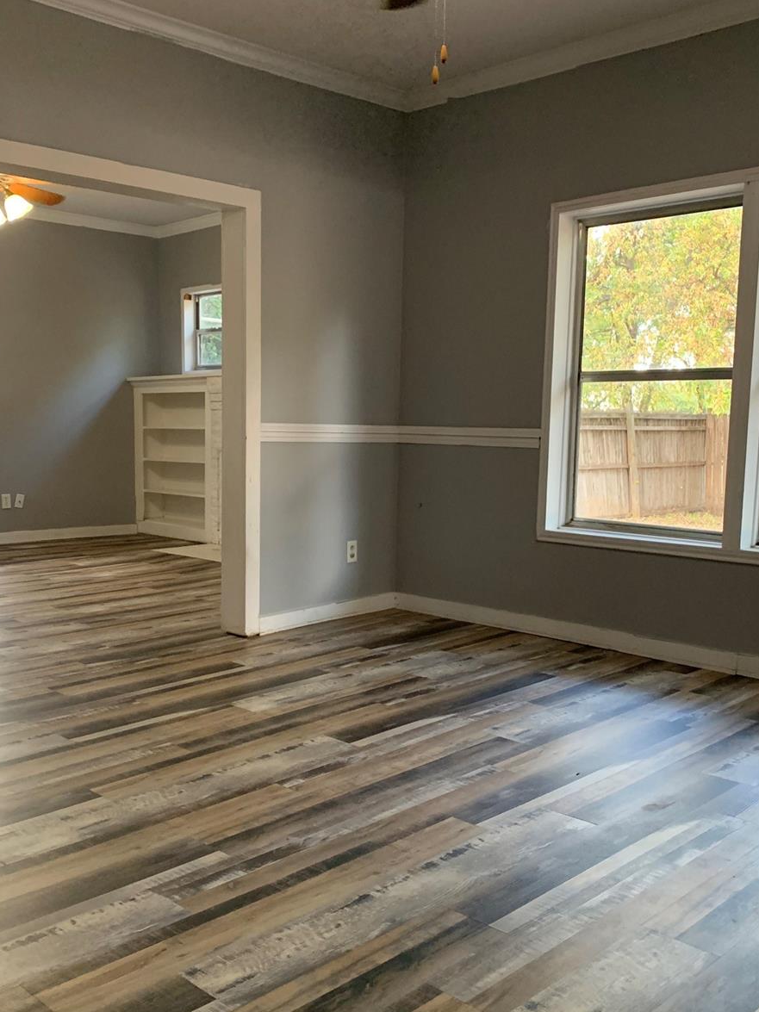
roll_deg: -0.9
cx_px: 372
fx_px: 994
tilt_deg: -3.9
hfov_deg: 41.8
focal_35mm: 34
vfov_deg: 54.0
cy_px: 523
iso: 320
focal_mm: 4.25
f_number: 1.8
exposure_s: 1/60
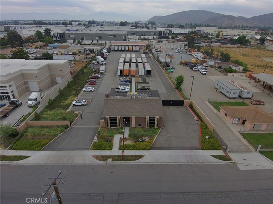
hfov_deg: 79.0
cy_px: 102
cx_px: 136
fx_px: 165
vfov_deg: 63.4
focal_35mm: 21
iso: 100
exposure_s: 1/626
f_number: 2.8
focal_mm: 3.7
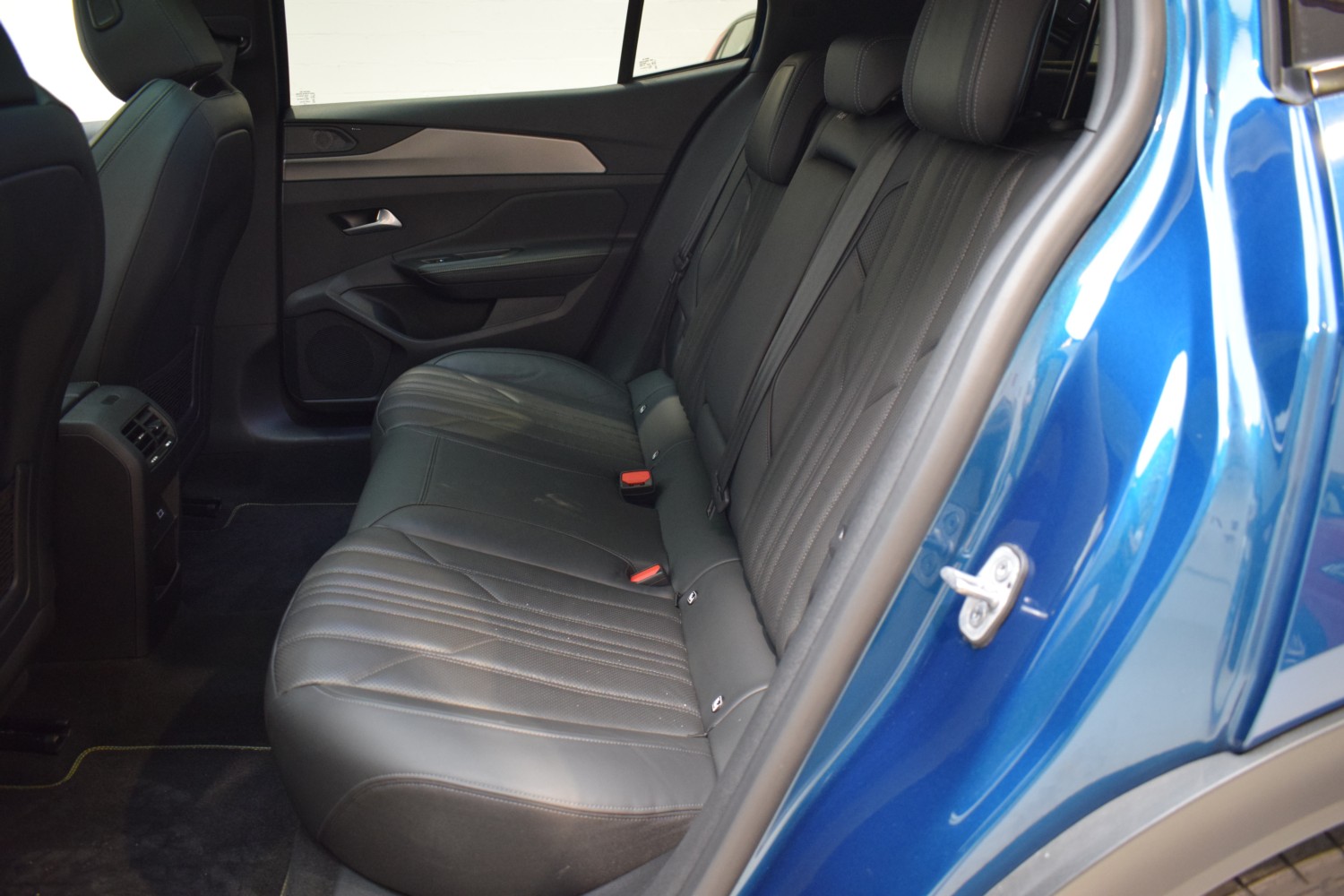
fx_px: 1008
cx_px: 672
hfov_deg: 67.4
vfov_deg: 47.9
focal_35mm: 27
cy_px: 448
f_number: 3.5
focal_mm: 18
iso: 2000
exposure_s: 1/30
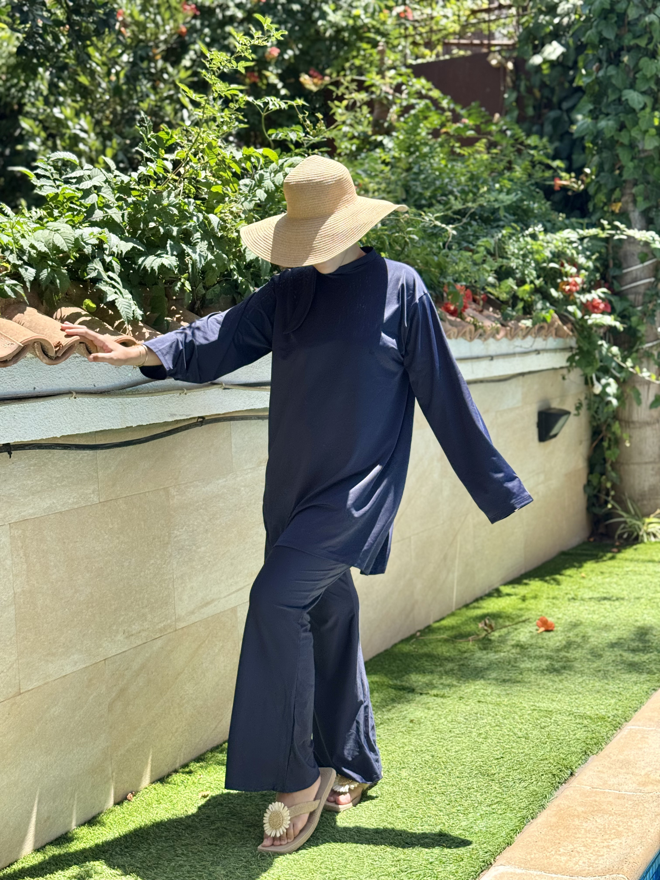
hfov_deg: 30.3
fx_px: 1220
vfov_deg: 39.7
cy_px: 440
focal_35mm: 48
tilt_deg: -4.8
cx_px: 330
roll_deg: +1.2
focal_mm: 6.76
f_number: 1.78
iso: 64
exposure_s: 1/1312
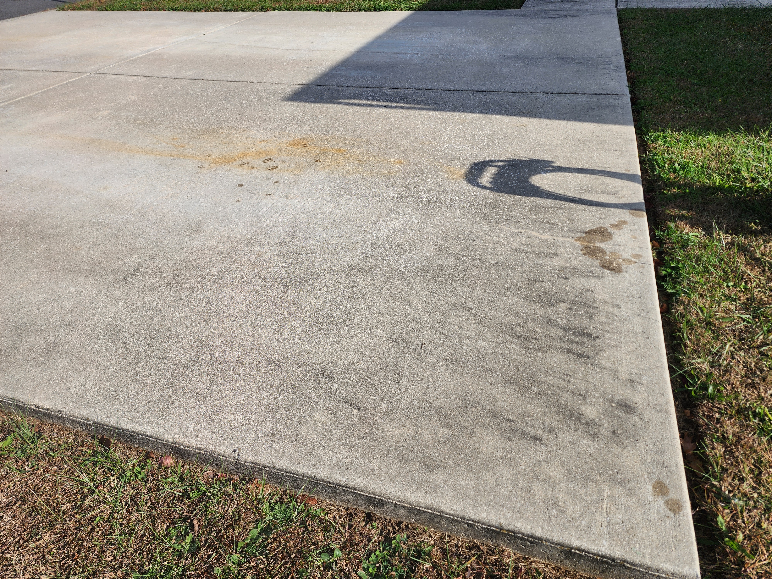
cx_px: 386
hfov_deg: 73.9
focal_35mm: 23
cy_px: 290
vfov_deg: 58.9
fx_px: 513
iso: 12
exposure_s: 1/1258
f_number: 1.8
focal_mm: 6.4
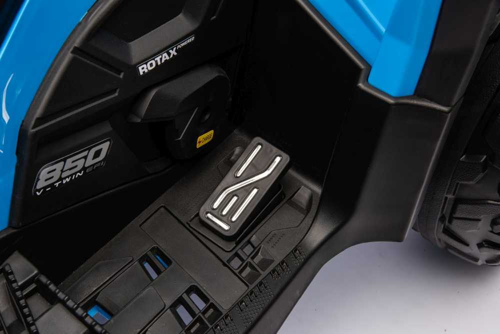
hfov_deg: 30.5
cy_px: 167
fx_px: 917
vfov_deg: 20.6
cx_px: 250
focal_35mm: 66
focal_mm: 66
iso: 100
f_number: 18
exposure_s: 1/100
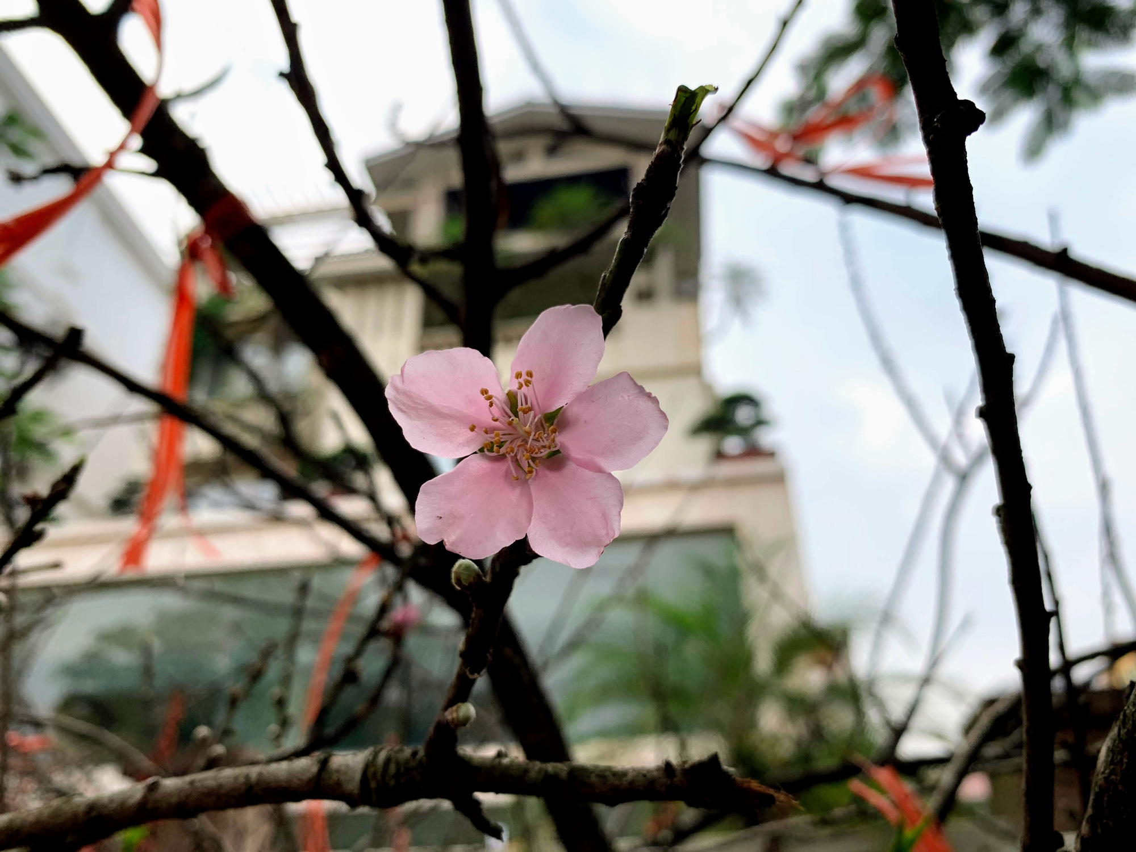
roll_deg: +1.9
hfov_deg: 67.3
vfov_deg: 53.1
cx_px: 568
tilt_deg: +31.1
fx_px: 853
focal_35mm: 26
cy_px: 426
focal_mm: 4.25
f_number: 1.8
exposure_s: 1/349
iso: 25
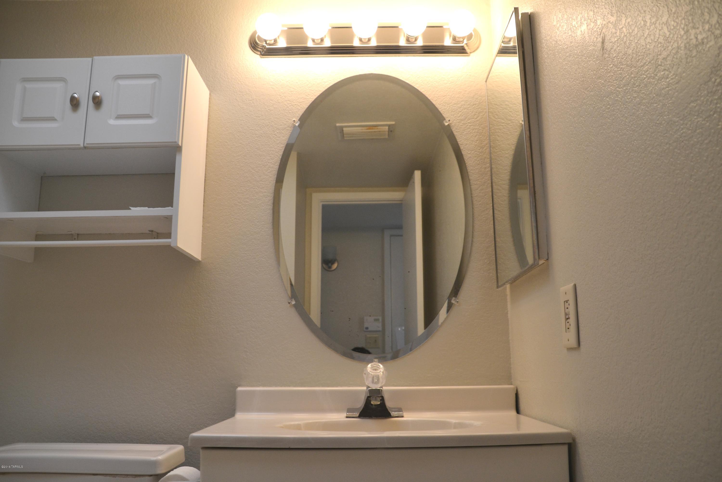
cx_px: 361
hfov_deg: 61.9
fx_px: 602
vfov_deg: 43.6
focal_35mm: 30
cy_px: 241
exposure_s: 1/80
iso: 400
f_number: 4.5
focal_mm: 20
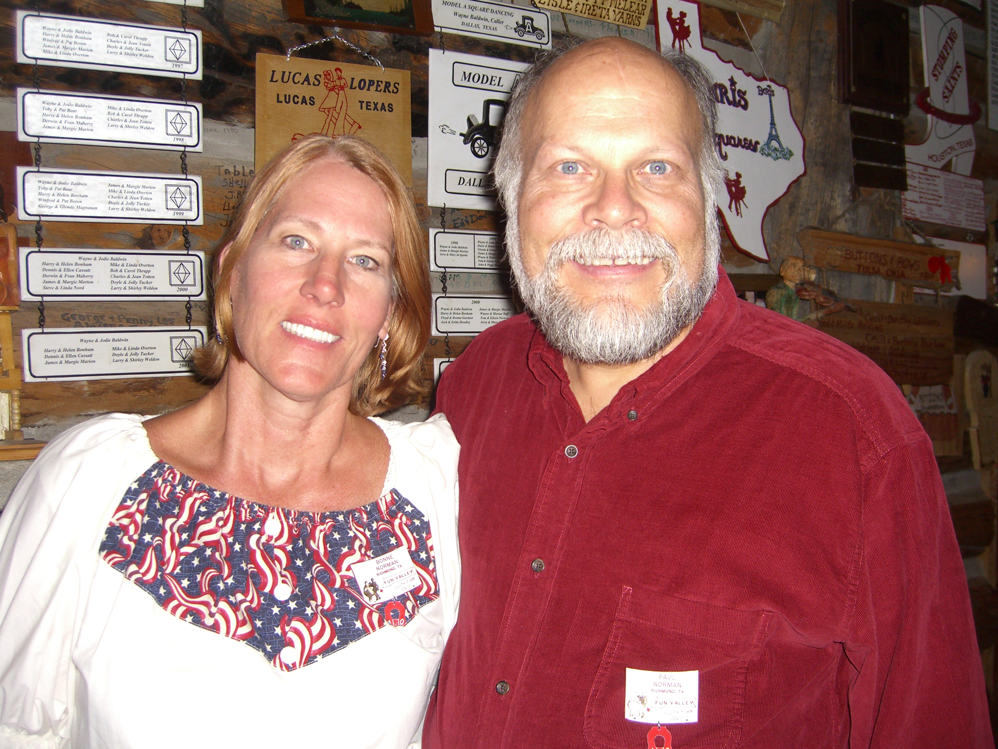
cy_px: 374
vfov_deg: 37.7
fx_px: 1096
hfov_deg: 49.0
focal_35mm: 38
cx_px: 499
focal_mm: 7.9
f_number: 2.8
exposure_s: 1/60
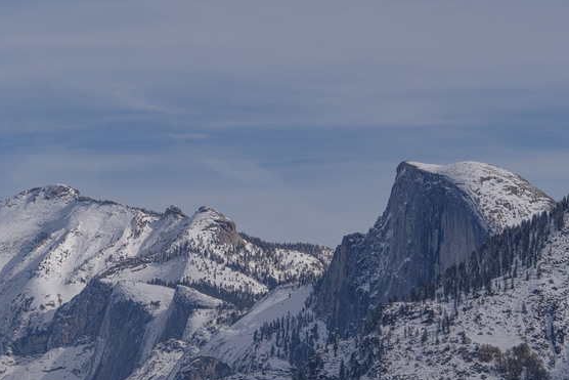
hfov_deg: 7.1
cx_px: 283
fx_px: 4569
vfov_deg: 4.8
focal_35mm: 289
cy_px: 198
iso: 200
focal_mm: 138
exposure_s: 1/1600
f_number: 9
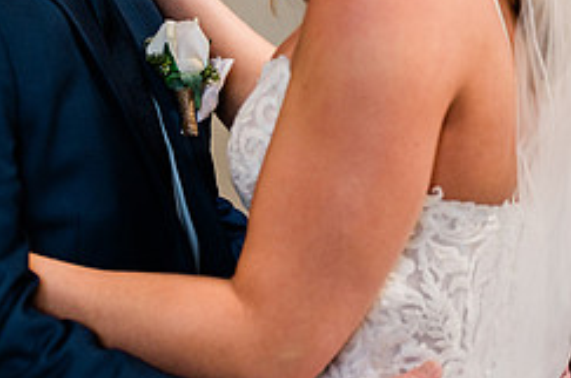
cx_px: -99
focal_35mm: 146
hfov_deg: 13.7
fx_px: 2311
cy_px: -12
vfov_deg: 9.3
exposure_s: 1/200
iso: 1000
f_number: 2.8
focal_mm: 60
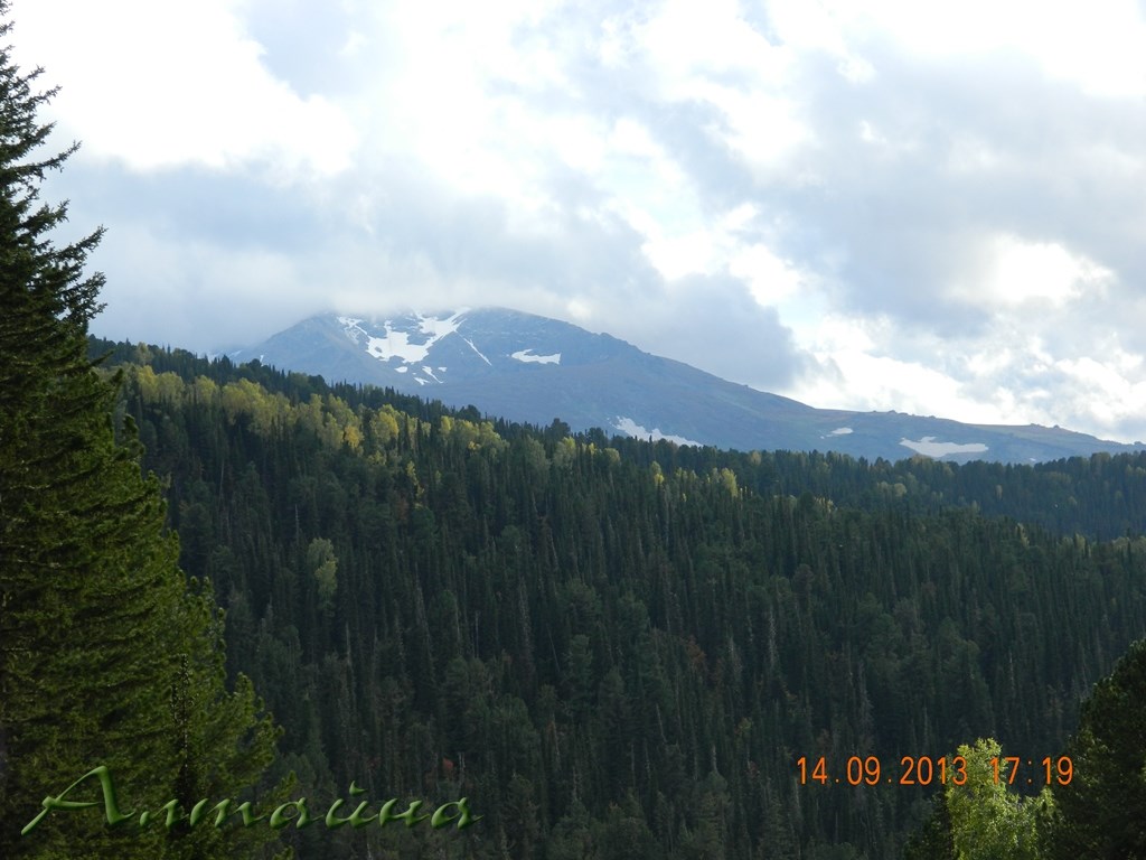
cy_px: 430
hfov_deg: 19.1
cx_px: 573
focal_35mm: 103
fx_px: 3410
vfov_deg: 14.4
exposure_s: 1/320
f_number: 4.5
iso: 80
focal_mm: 18.6
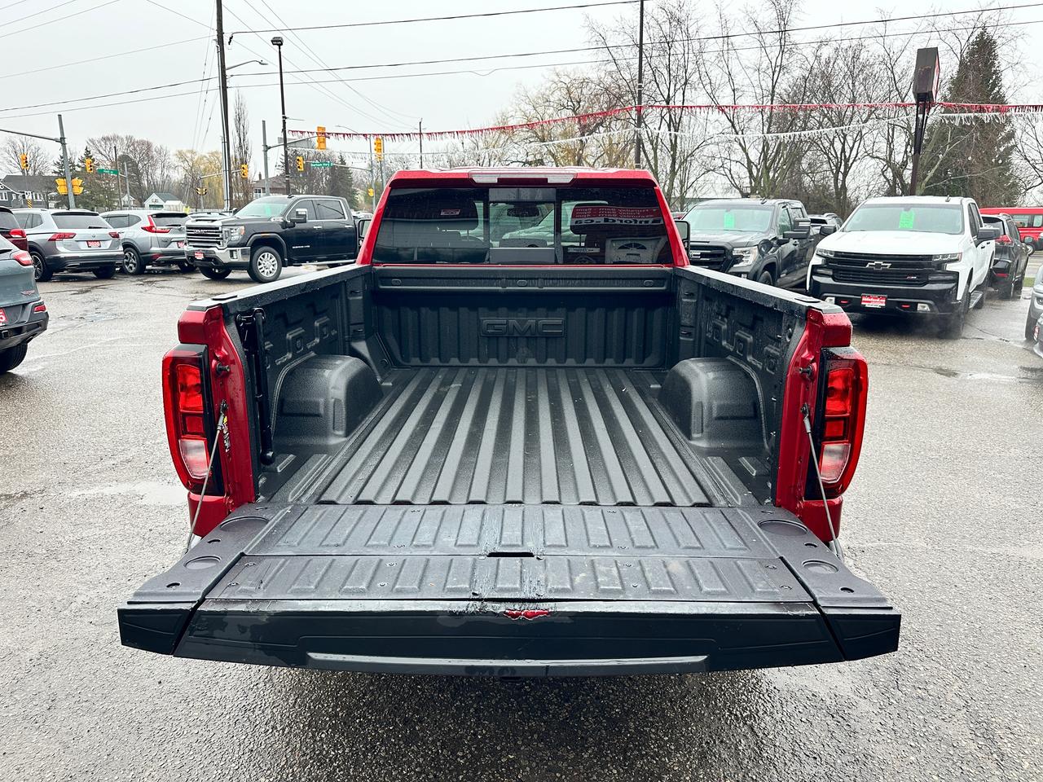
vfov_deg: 56.8
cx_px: 522
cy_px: 391
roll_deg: -0.7
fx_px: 723
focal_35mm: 24
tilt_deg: -14.7
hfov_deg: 71.6
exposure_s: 1/467
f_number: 1.78
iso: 80
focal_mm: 6.86
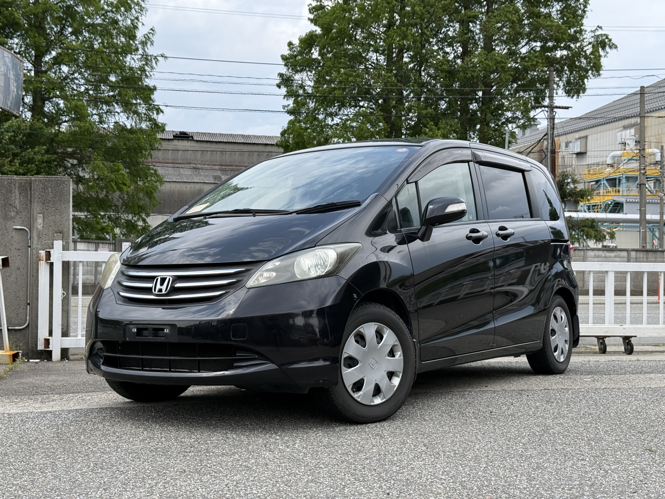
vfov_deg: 30.3
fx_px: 922
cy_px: 250
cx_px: 332
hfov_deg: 39.7
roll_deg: -0.5
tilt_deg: +1.0
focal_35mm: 48
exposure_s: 1/3226
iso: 80
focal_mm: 6.76
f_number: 1.78
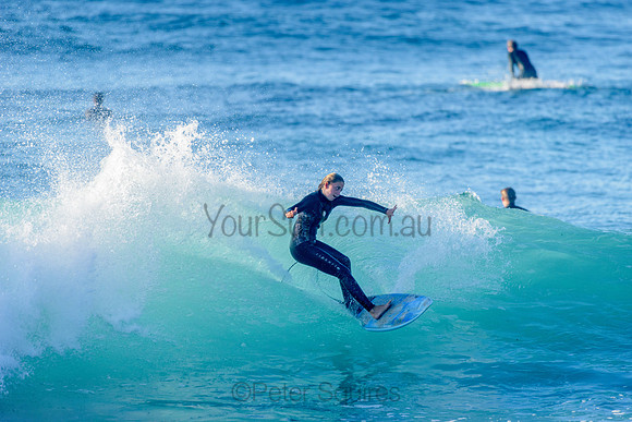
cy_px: 211
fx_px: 8779
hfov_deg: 4.1
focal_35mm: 500
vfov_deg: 2.8
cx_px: 316
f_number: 5.6
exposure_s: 1/2000
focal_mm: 500
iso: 450
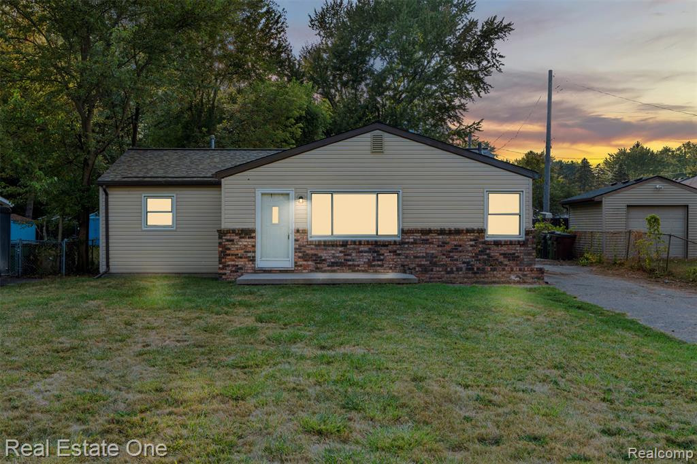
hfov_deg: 54.4
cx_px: 348
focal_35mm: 35
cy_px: 232
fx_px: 677
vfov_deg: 37.8
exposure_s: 1/40
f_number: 8
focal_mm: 35
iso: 100
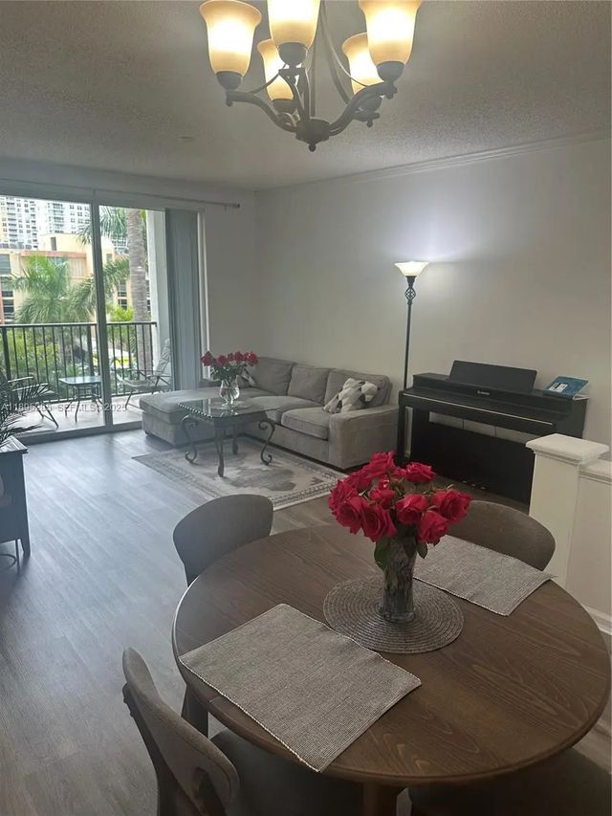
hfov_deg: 56.8
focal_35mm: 24
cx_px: 306
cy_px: 408
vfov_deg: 71.6
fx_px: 566
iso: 64
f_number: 1.78
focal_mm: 6.86
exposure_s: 1/120
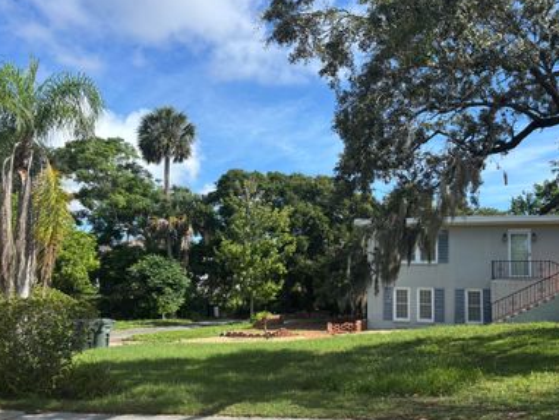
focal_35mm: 34
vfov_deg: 41.8
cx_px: 335
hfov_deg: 53.6
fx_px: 549
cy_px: 233
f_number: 1.6
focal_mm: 5.96
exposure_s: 1/2105
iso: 50
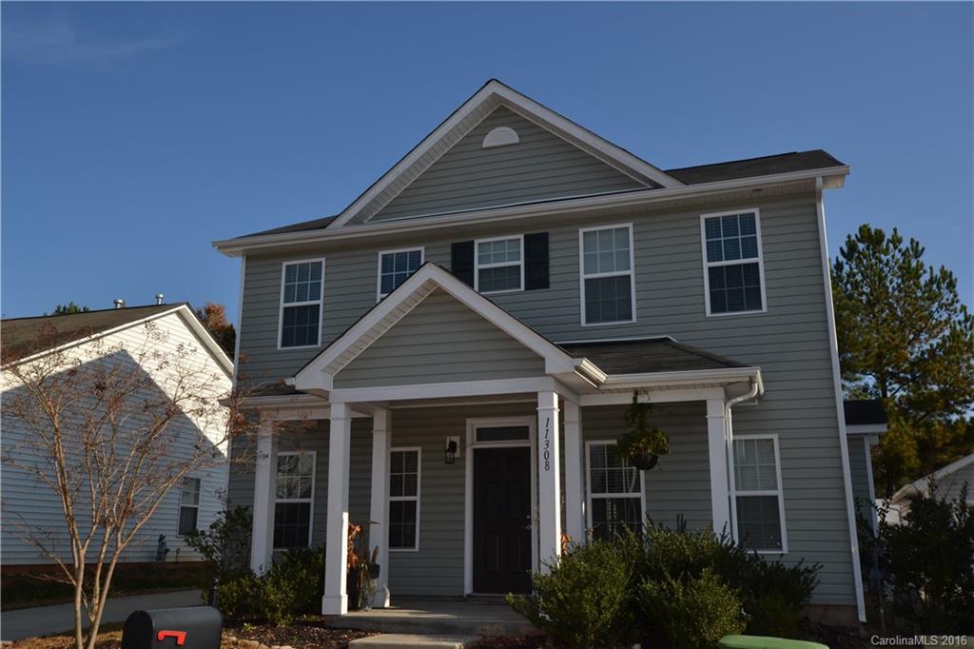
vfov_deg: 43.6
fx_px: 811
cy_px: 324
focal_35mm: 30
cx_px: 487
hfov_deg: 61.9
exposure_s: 1/200
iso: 100
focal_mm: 20
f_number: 10
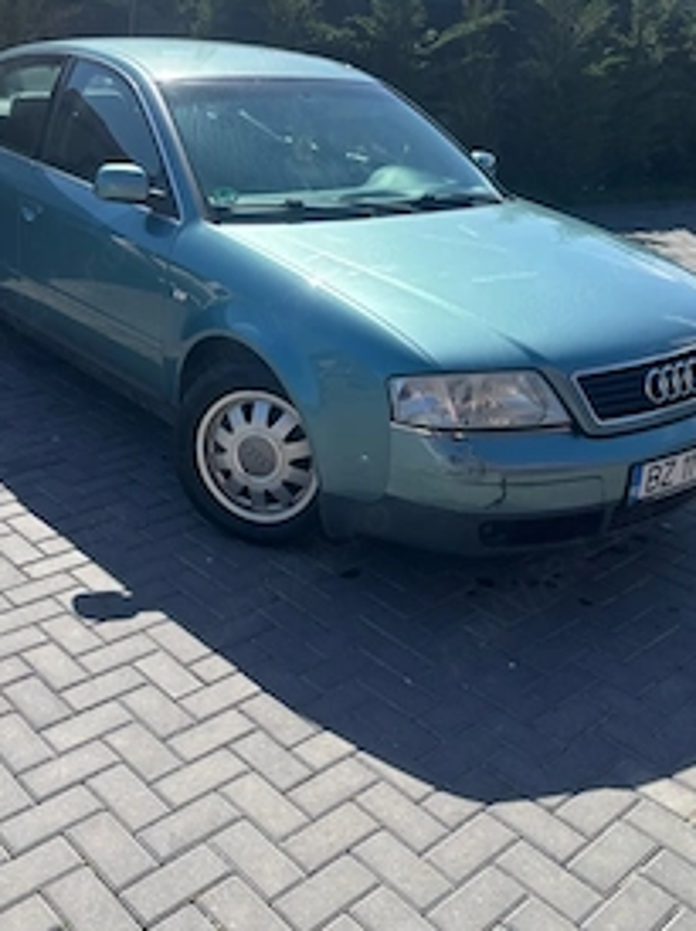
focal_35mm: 38
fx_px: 1020
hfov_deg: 37.7
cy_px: 360
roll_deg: -3.9
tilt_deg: -18.0
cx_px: 350
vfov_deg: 48.6
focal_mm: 5.96
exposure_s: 1/3021
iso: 50
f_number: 1.6
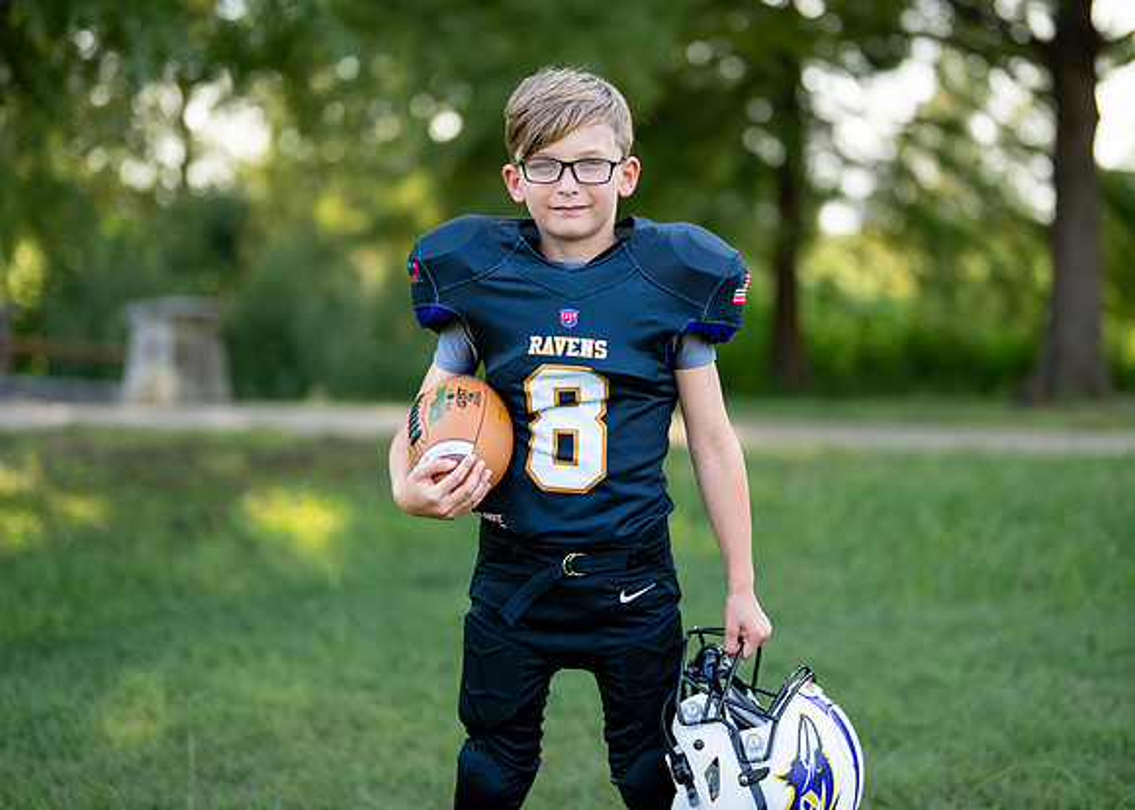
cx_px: 599
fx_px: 2075
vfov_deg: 22.1
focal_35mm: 64
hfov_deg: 30.6
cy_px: 330
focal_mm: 50
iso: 100
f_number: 1.2
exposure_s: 1/1250
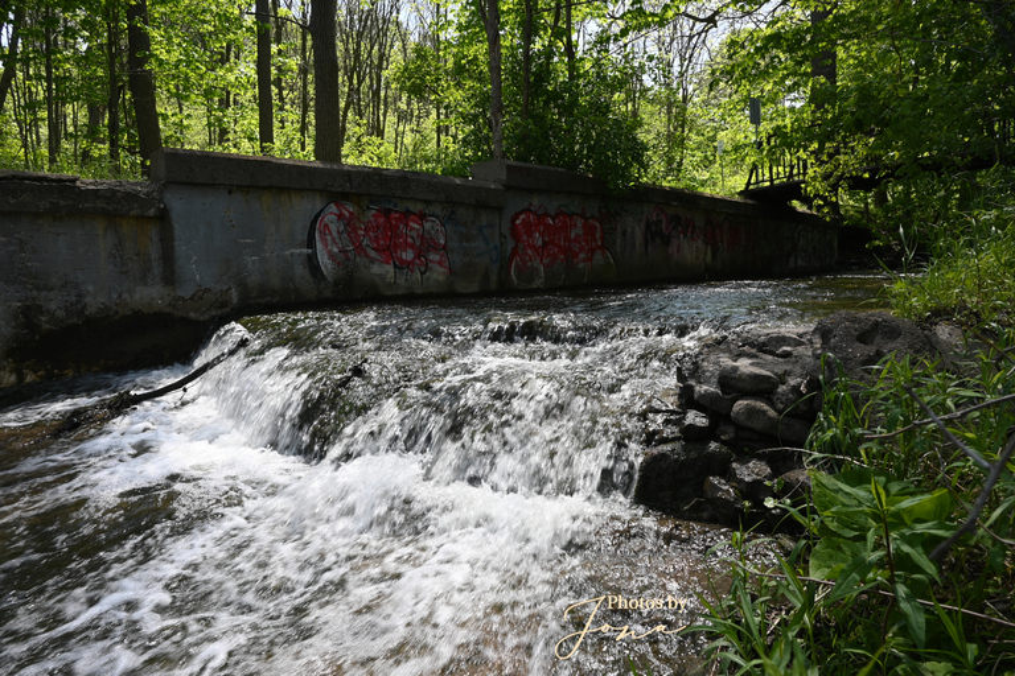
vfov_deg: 53.1
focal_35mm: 24
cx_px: 508
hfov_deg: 73.7
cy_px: 338
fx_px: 677
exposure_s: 1/60
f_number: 8
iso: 100
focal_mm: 16
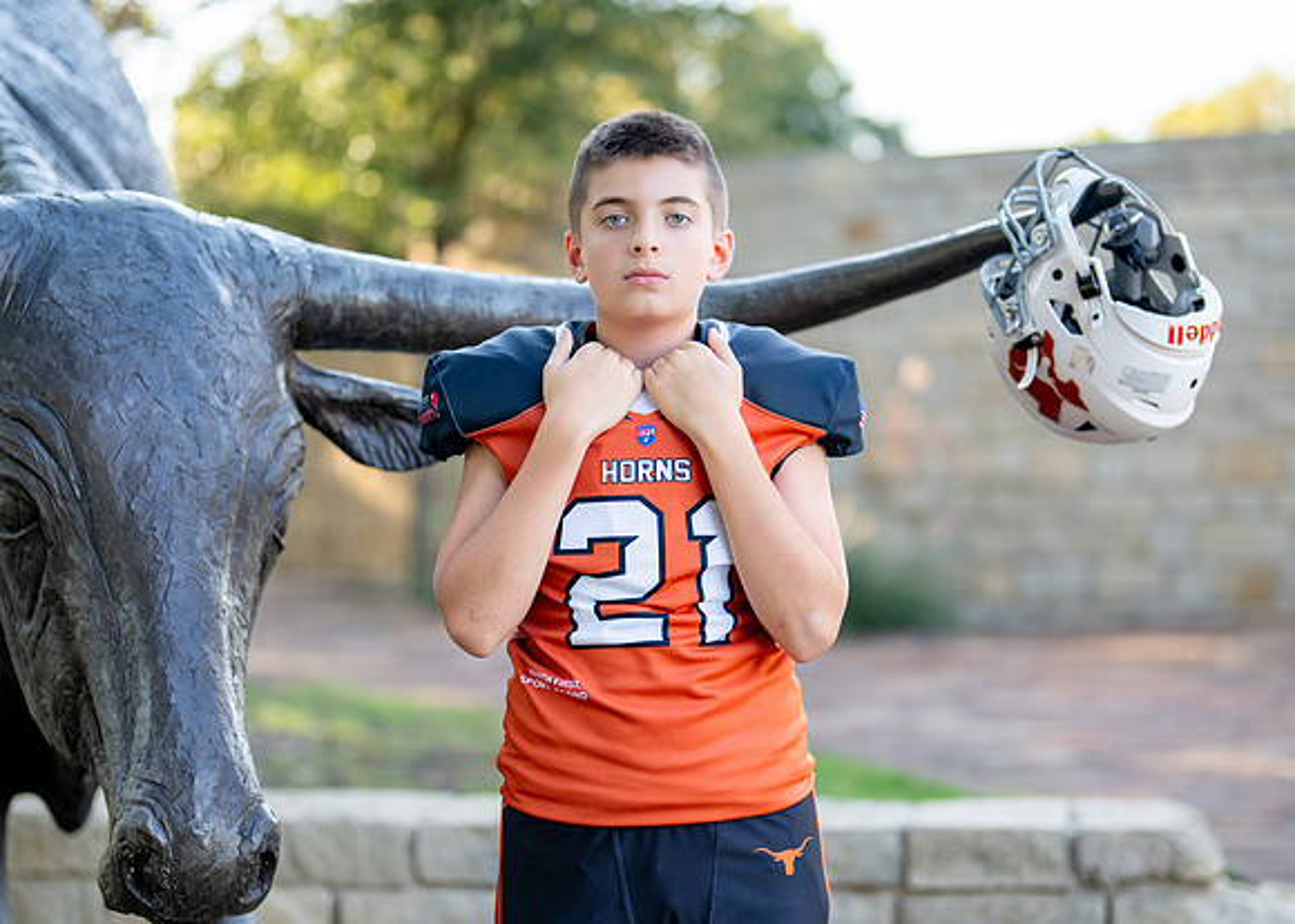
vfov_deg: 18.2
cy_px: 527
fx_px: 2892
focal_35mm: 79
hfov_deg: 25.2
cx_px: 659
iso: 200
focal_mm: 50
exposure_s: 1/1600
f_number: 1.2
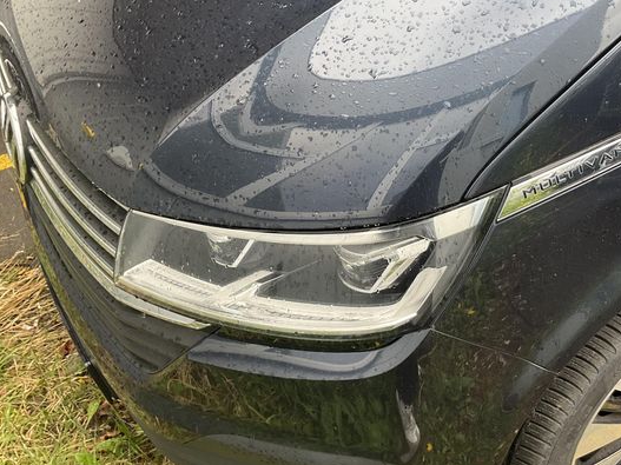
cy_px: 240
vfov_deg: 32.9
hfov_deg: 42.4
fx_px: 789
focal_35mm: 44
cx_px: 408
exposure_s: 1/122
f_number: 1.8
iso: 32
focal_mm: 3
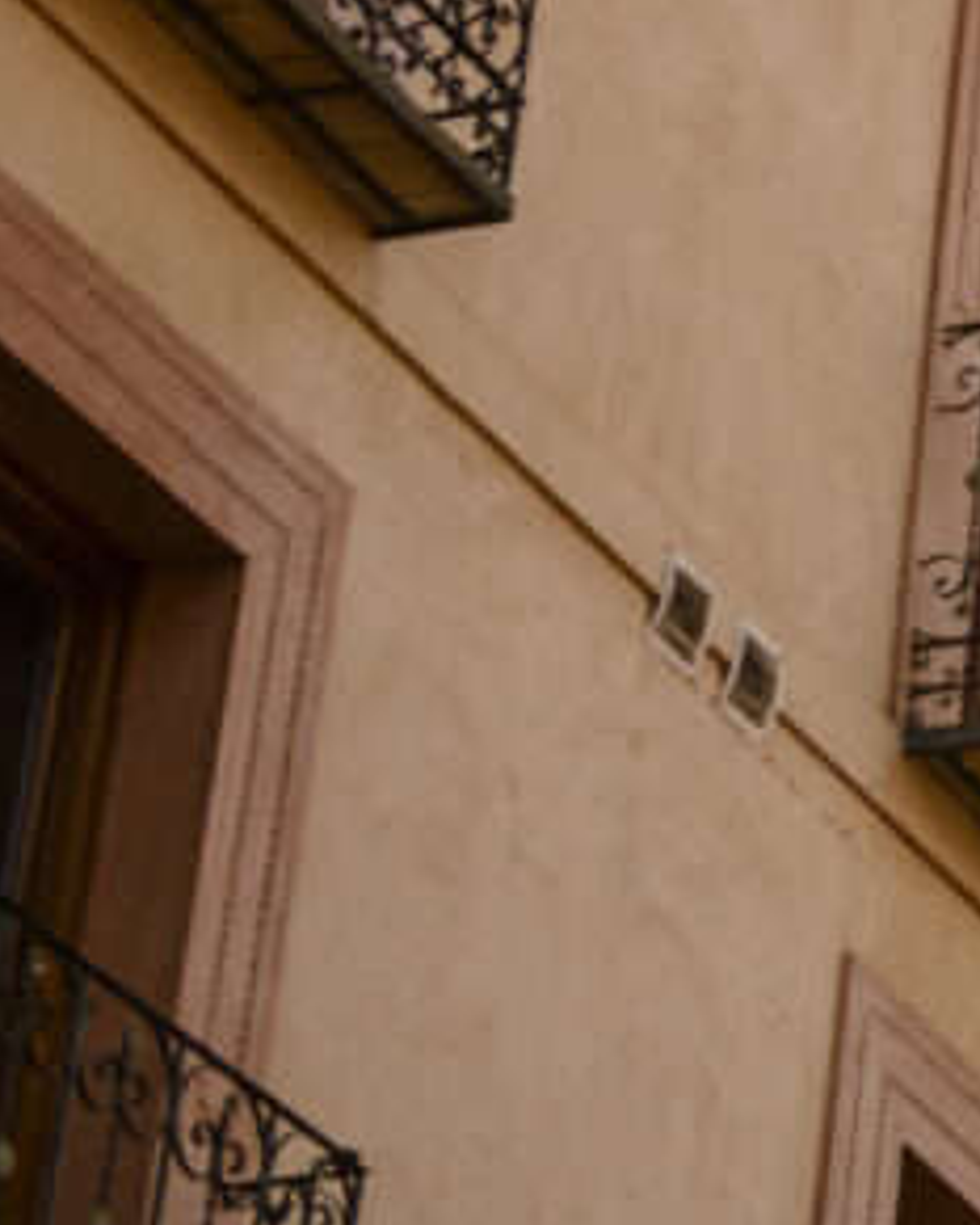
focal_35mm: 198
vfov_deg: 9.7
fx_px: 7175
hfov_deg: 7.4
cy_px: 34
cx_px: 2242
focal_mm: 48
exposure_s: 1/3200
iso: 200
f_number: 3.2
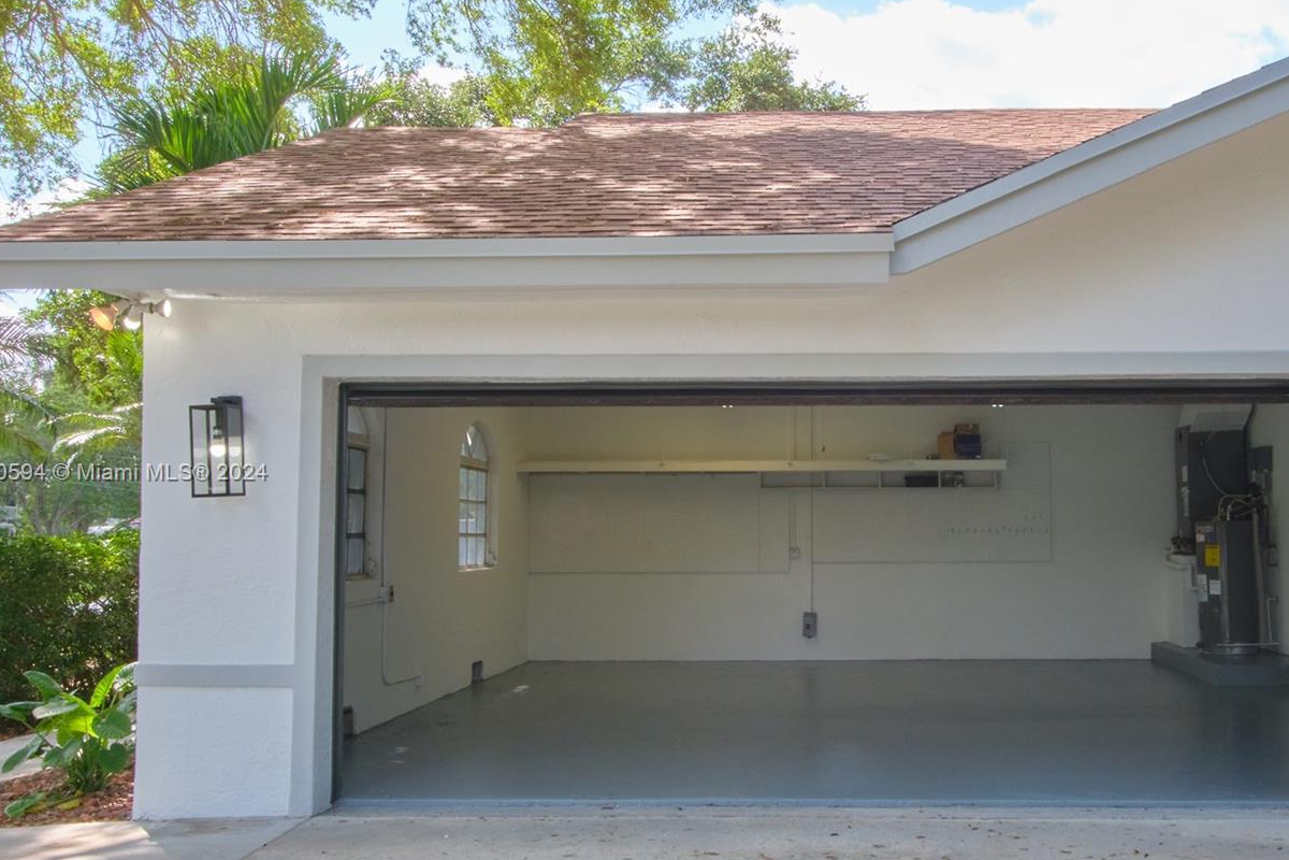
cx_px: 783
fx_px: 716
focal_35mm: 20
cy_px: 474
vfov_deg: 61.8
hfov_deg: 82.8
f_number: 10
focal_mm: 10
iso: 640
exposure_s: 1/27
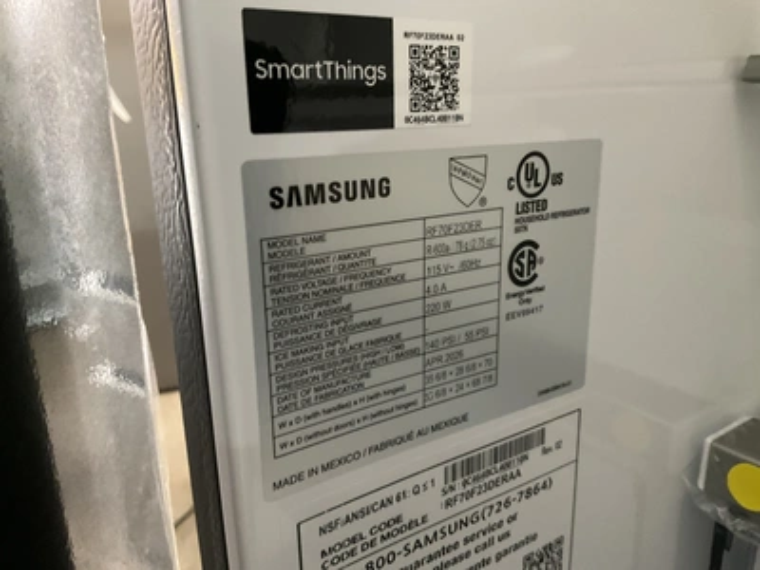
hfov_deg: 61.7
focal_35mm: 29
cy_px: 285
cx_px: 380
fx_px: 637
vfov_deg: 48.2
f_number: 1.8
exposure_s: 1/30
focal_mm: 3
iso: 500
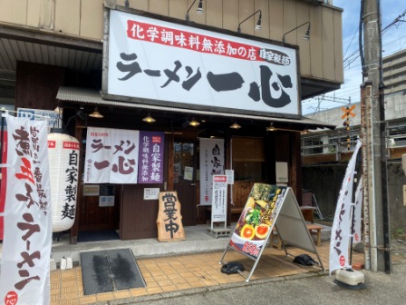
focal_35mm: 26
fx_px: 305
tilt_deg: +4.6
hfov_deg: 67.3
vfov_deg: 53.1
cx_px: 203
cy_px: 152
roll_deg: -0.6
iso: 32
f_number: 1.8
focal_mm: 4.25
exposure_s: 1/1608
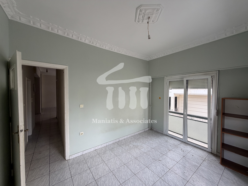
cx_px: 124
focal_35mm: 14
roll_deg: -0.6
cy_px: 93
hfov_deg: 102.1
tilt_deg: -1.7
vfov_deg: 85.7
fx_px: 100
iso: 100
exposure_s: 1/121
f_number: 2.2
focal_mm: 2.22
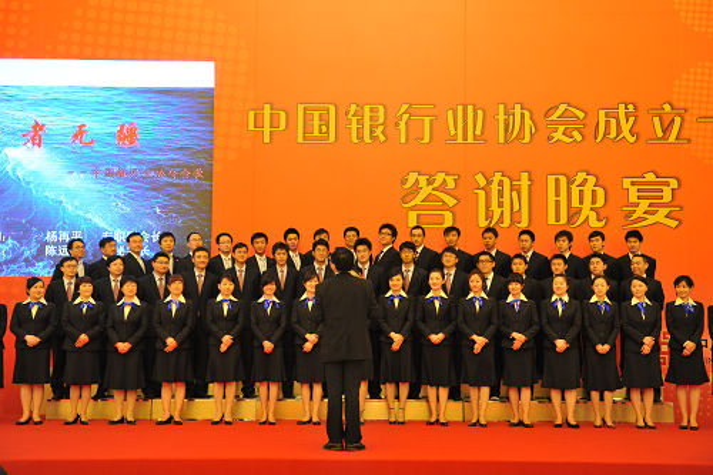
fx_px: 1089
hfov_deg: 36.3
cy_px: 238
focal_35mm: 55
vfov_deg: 24.6
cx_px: 356
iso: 1600
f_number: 4.5
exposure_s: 1/80
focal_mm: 55
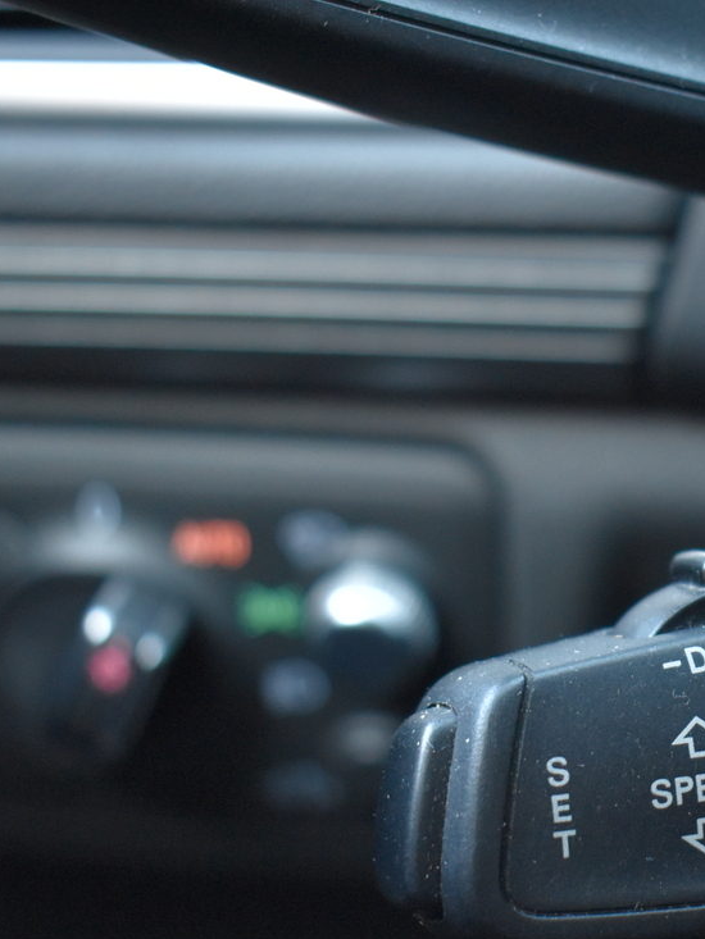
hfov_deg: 16.7
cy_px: 671
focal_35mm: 86
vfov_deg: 22.6
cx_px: 763
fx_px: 2336
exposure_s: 1/125
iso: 1600
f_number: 4
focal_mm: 27
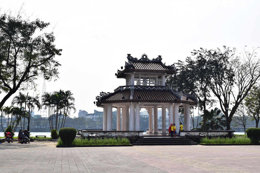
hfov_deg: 41.1
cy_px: 86
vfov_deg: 28.1
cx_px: 130
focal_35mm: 48
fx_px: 347
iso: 200
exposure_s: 1/500
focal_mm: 32
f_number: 11
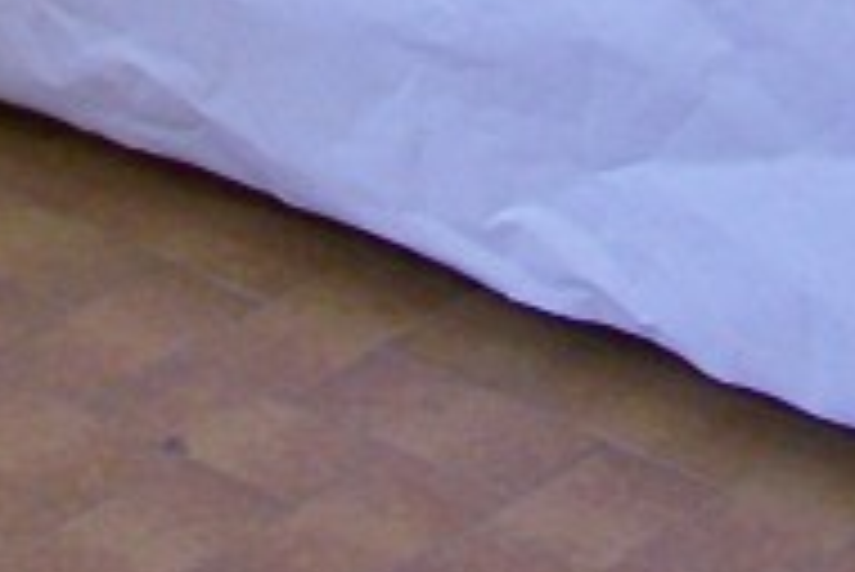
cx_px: 176
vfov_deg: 7.0
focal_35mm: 185
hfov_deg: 11.1
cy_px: -838
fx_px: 4397
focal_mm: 5.85
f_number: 2.8
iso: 160
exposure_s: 1/30
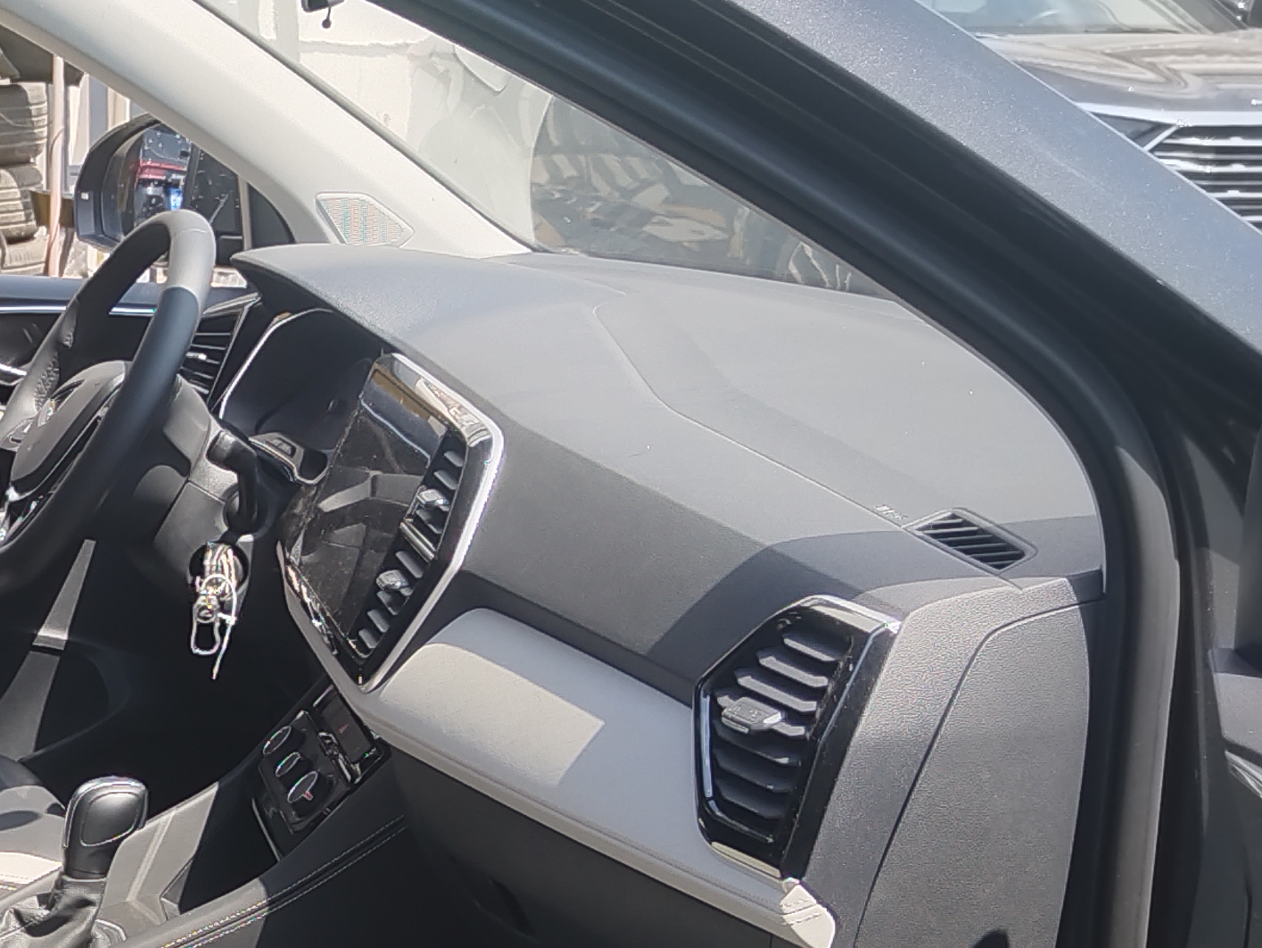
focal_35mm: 65
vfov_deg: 22.1
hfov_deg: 26.2
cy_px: 840
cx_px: -293
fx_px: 2370
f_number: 1.9
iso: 100
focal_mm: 5.52
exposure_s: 1/133
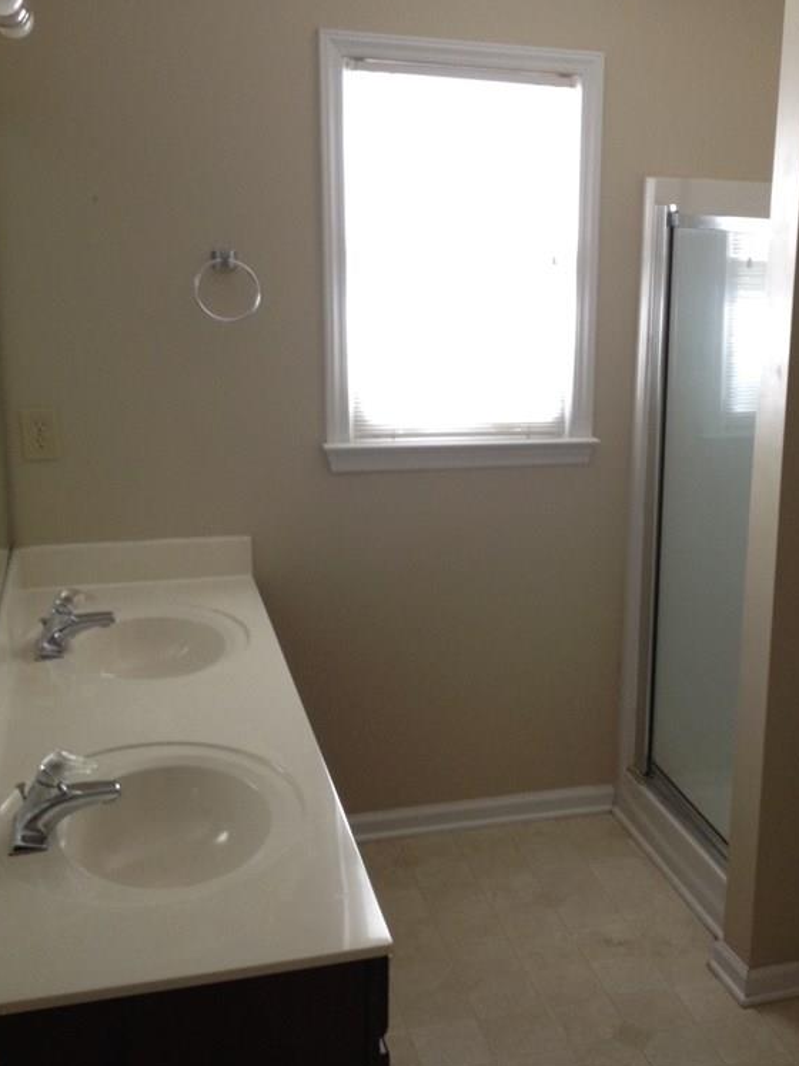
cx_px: 624
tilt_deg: -14.0
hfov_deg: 29.7
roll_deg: -1.6
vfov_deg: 39.7
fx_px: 1478
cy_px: 525
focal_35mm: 48
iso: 100
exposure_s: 1/20
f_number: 2.4
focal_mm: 4.28
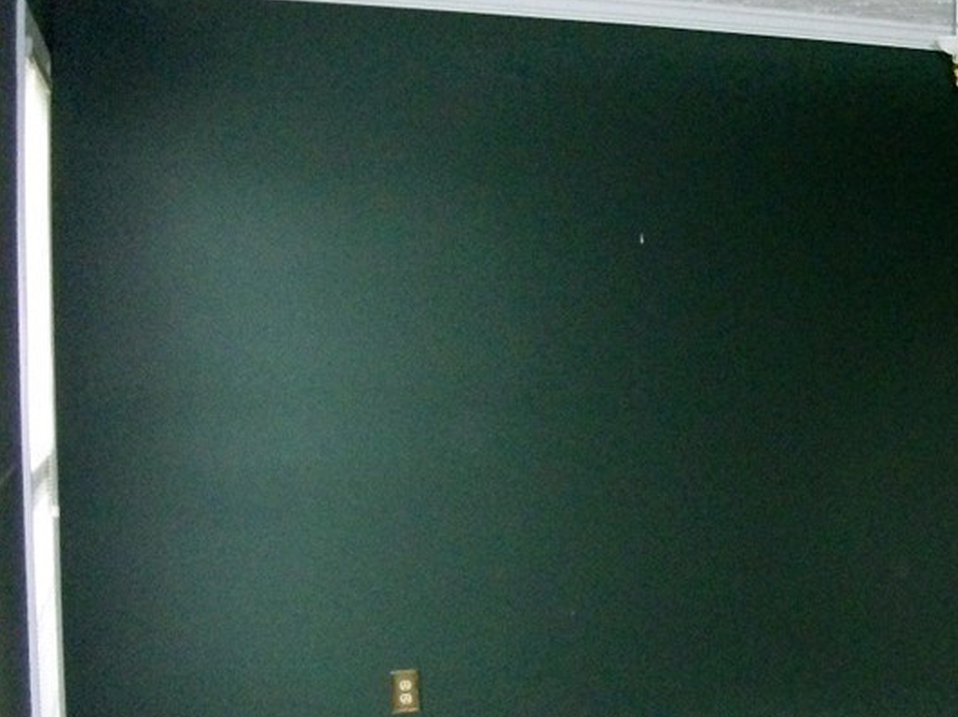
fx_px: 1715
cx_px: 920
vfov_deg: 23.3
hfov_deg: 29.5
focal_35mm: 62
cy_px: 583
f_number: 2.9
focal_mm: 5.7
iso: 400
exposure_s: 1/125
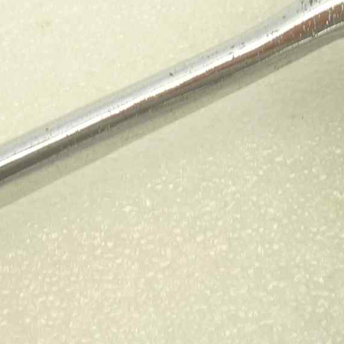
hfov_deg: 17.6
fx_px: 1113
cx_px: 140
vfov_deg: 17.5
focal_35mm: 99
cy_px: 120
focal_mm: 4.1
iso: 80
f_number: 3.3
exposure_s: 1/20
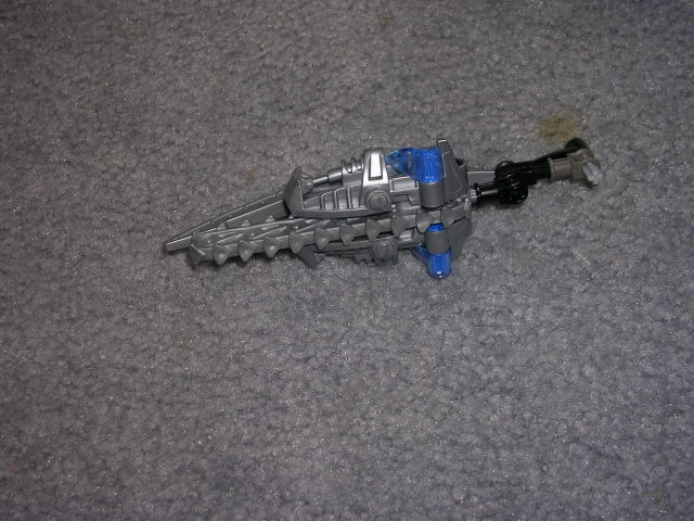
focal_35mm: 41
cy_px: 260
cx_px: 347
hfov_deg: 45.8
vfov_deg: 35.1
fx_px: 822
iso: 50
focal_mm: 6.2
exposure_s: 1/60.1
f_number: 2.9
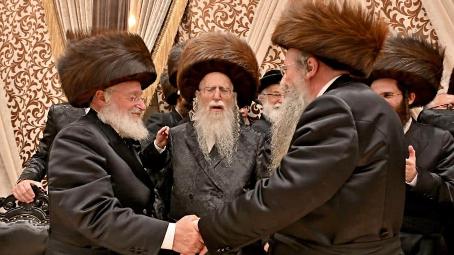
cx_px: 221
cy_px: 117
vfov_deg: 44.4
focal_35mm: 26
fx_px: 313
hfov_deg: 71.9
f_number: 4
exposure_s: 1/200
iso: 1250
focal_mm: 24
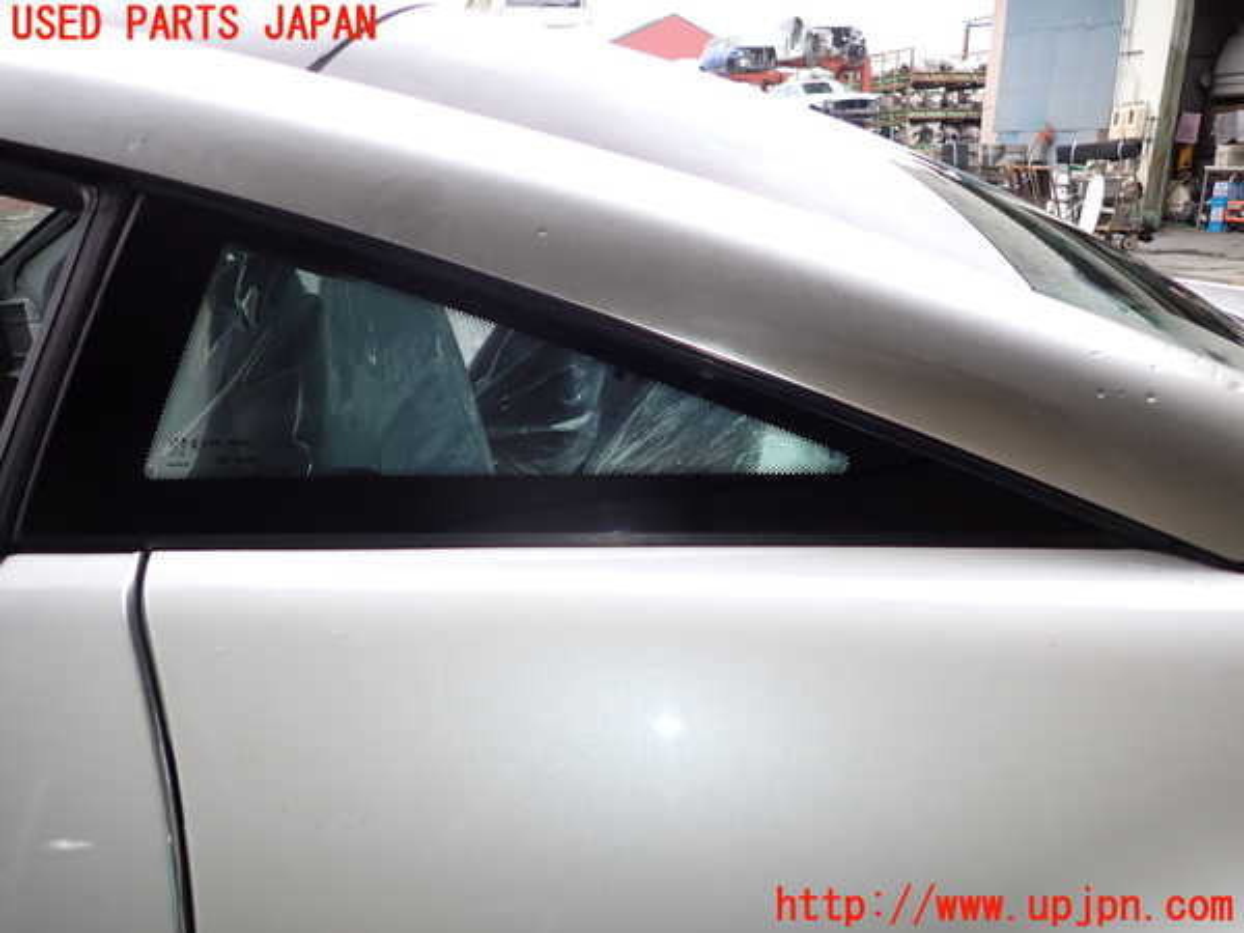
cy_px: 466
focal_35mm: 25
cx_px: 622
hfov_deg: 69.4
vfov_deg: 54.9
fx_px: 898
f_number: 2
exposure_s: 1/125
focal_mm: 4.5
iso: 100
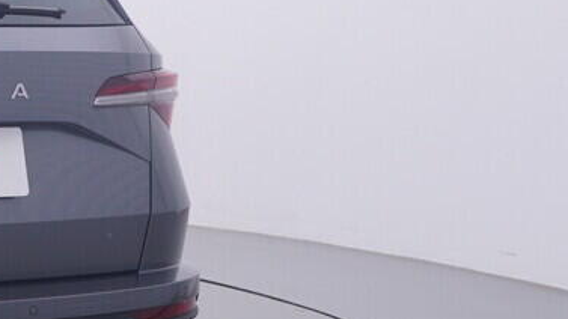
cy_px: 78
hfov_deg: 20.0
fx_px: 1355
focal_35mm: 90
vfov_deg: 13.4
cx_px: -310
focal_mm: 15
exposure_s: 1/80
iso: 200
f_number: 5
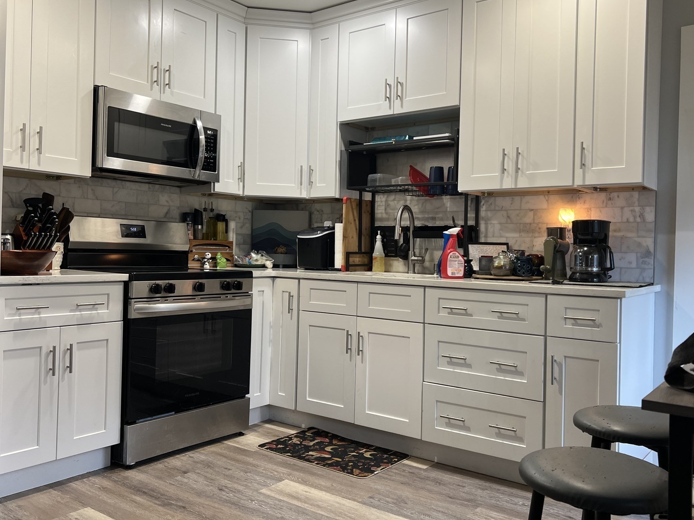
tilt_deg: +0.2
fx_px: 621
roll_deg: -1.4
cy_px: 249
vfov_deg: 45.4
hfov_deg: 58.3
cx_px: 362
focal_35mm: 31
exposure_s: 1/60
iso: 64
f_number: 1.5
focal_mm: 5.7
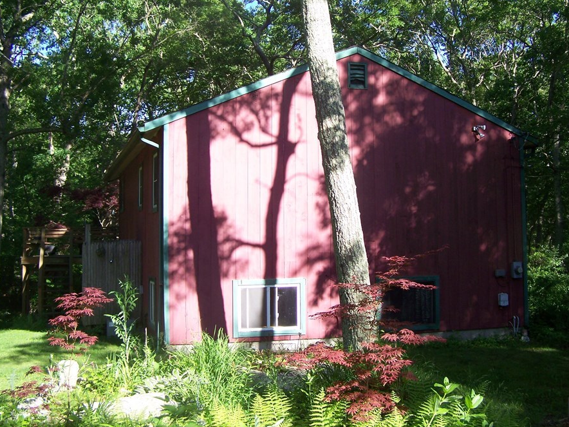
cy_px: 183
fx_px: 723
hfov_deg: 42.9
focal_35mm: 44
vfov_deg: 32.8
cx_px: 292
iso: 64
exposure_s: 1/200
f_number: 2.8
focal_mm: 6.3
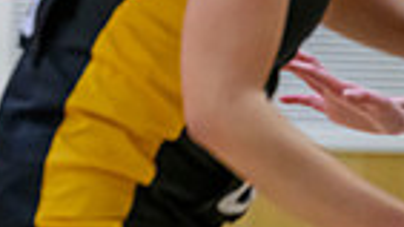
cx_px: -506
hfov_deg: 2.2
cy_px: -224
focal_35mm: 978
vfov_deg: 1.2
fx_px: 10467
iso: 4000
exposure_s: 1/1000
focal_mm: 200
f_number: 2.8
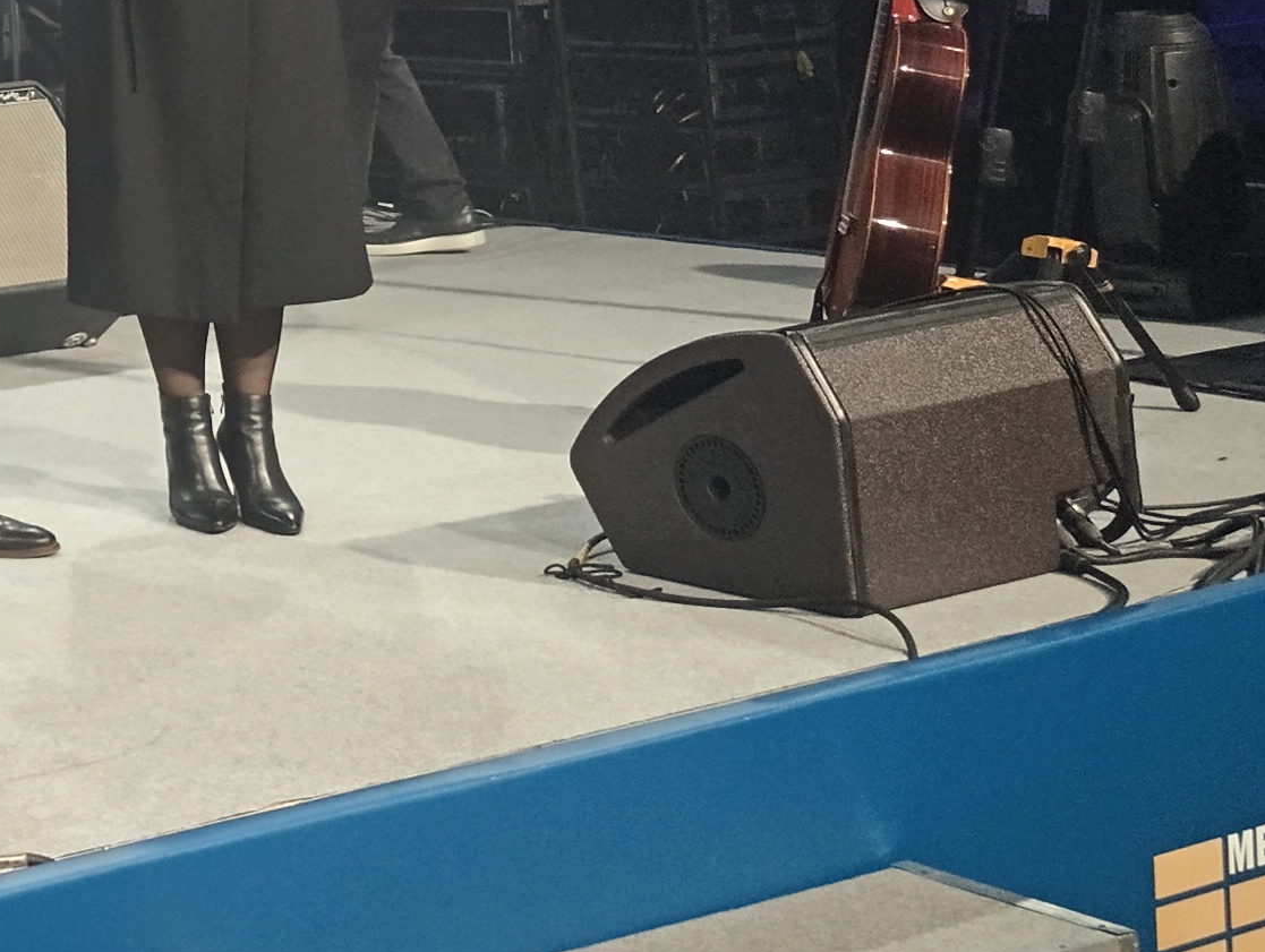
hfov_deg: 18.6
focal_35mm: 84
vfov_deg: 16.7
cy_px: -266
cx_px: -951
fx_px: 3074
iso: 800
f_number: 1.6
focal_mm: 6.14
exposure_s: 1/100
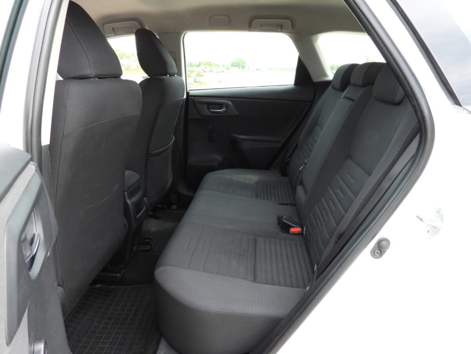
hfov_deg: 71.6
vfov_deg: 56.8
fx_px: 327
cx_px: 236
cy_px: 177
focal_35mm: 24
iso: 100
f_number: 2.8
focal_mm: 4.3
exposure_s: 1/125
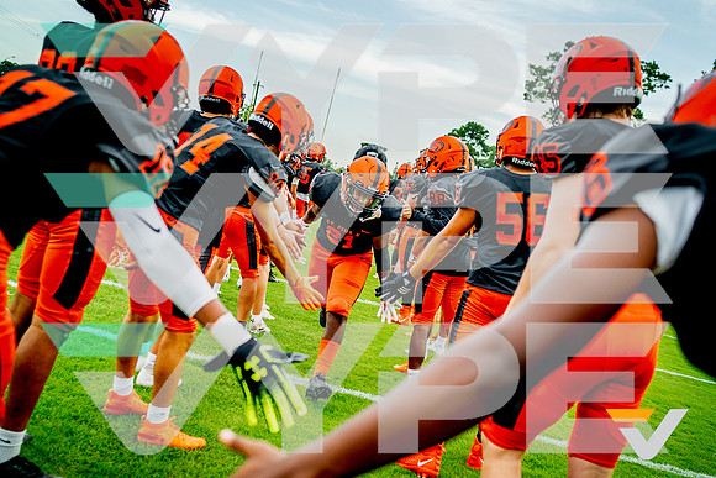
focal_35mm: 40
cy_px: 211
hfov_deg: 48.8
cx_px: 366
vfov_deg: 33.6
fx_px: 789
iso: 400
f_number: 2.8
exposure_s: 1/800
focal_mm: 35
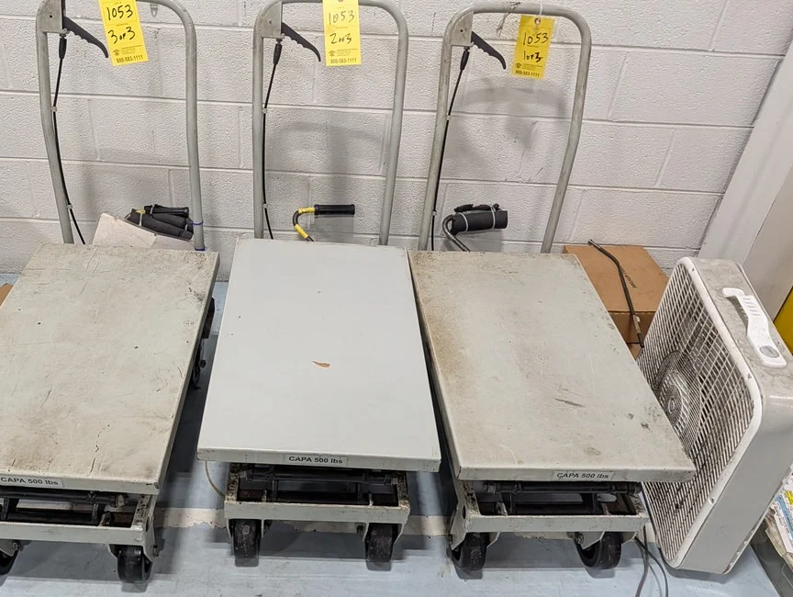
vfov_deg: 46.9
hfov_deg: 59.5
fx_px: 688
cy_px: 293
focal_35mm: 30
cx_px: 320
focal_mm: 6.9
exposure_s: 1/1792
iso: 1462
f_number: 1.68
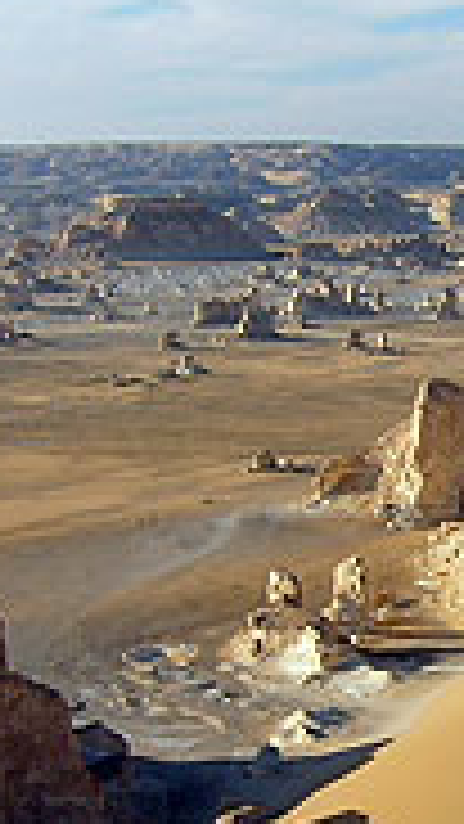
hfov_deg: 12.4
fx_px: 2033
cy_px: 610
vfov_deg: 22.7
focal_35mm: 93
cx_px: 689
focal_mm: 5.7
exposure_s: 1/340
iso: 50
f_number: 4.9
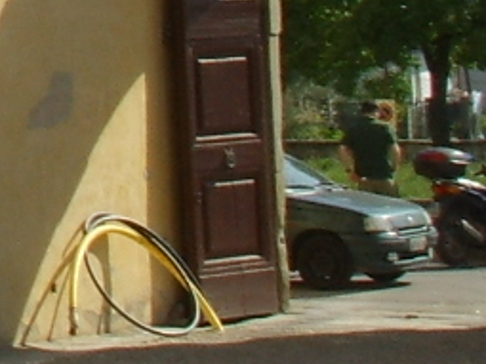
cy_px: -387
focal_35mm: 245
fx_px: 3438
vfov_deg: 5.9
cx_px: -840
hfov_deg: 7.4
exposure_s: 1/350
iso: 50
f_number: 6.3
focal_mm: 6.6
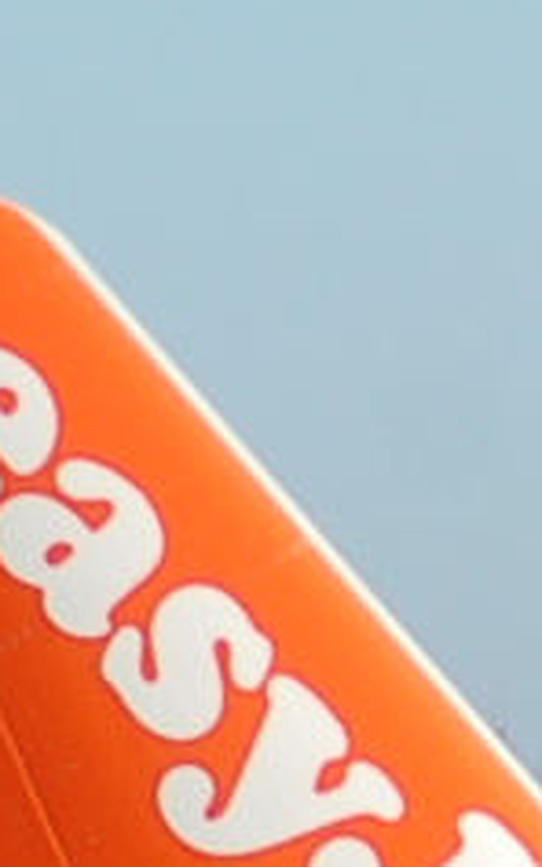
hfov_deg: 1.0
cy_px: 1866
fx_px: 30885
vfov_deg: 1.6
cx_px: 2626
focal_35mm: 1306
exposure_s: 1/500
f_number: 5.6
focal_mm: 90
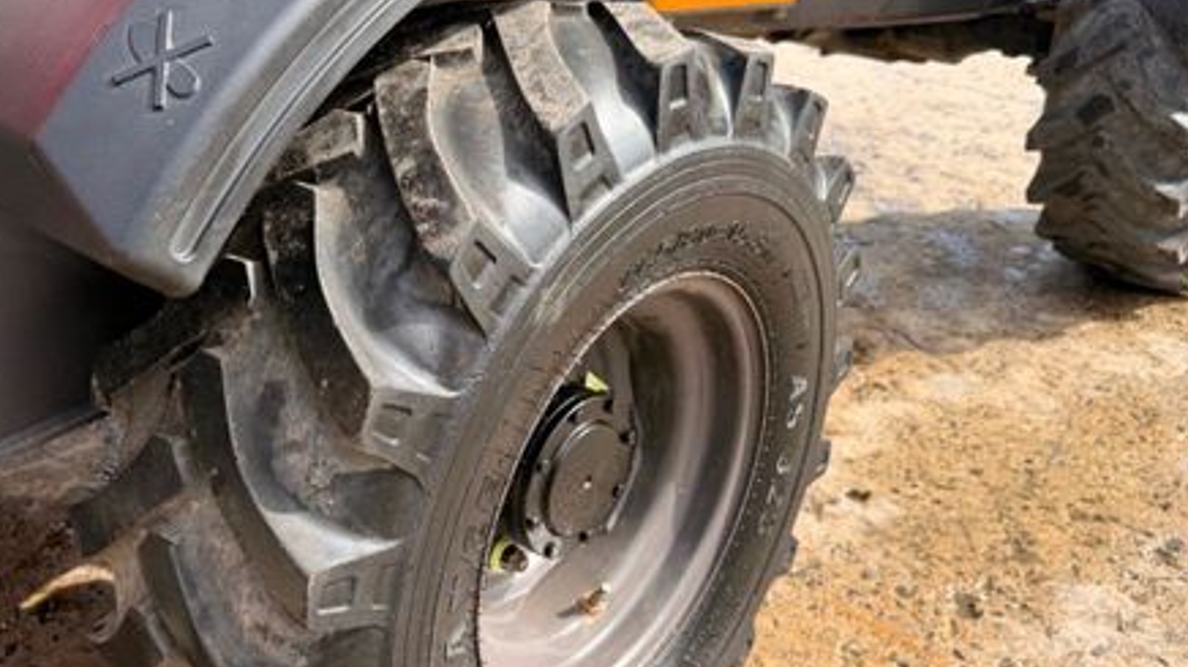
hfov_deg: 54.9
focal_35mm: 36
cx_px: 471
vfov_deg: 32.8
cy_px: 354
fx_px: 1134
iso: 80
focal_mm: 6.76
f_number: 1.78
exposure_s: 1/831
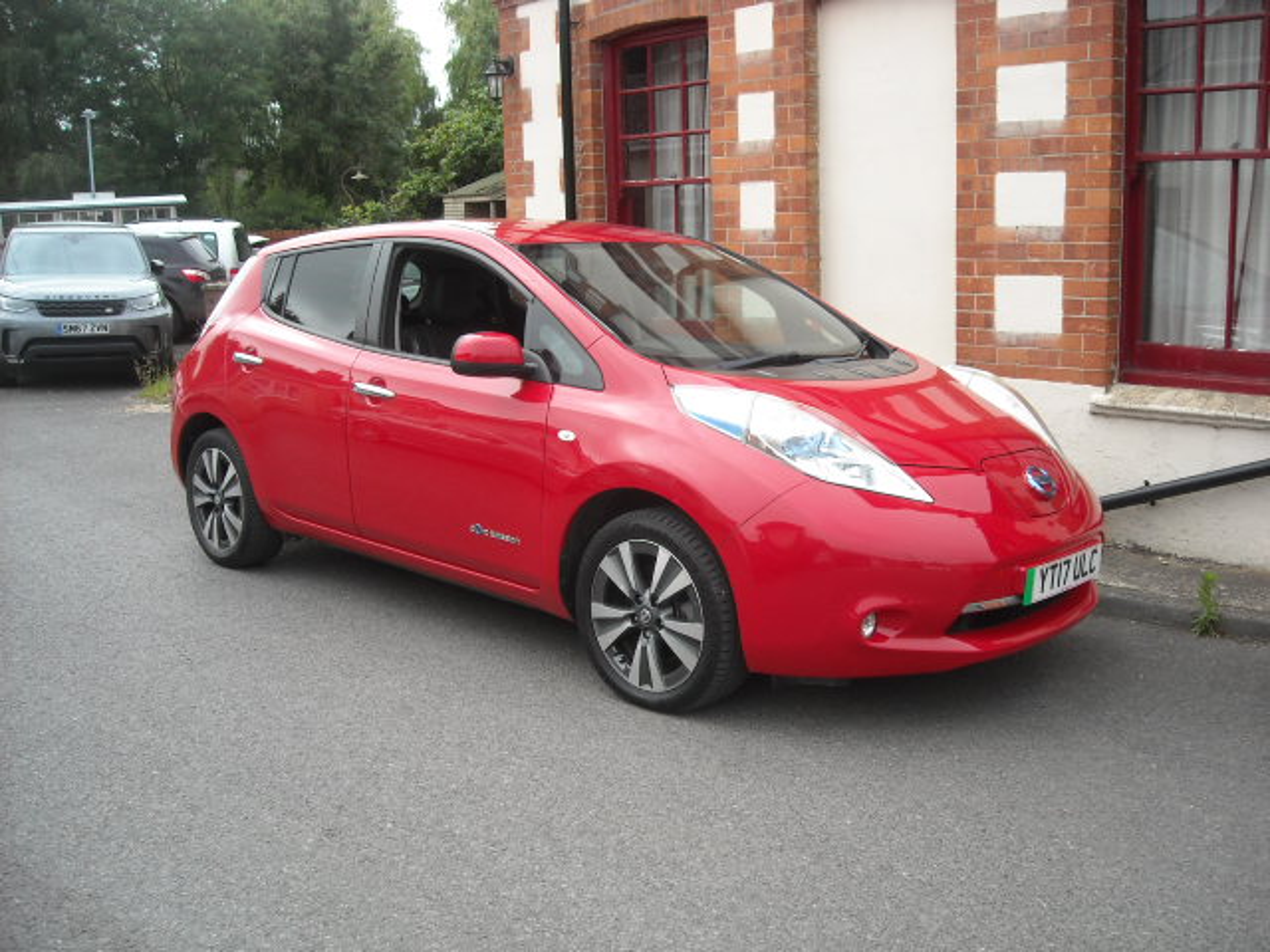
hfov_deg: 52.6
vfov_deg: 40.7
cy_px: 476
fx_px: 1284
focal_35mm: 35
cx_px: 635
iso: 64
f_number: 2.8
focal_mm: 5.7
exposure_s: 1/353
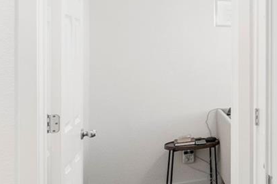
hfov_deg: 20.2
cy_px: 73
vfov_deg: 22.9
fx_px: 454
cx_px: 532
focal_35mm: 59
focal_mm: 15
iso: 500
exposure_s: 1/320
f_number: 8
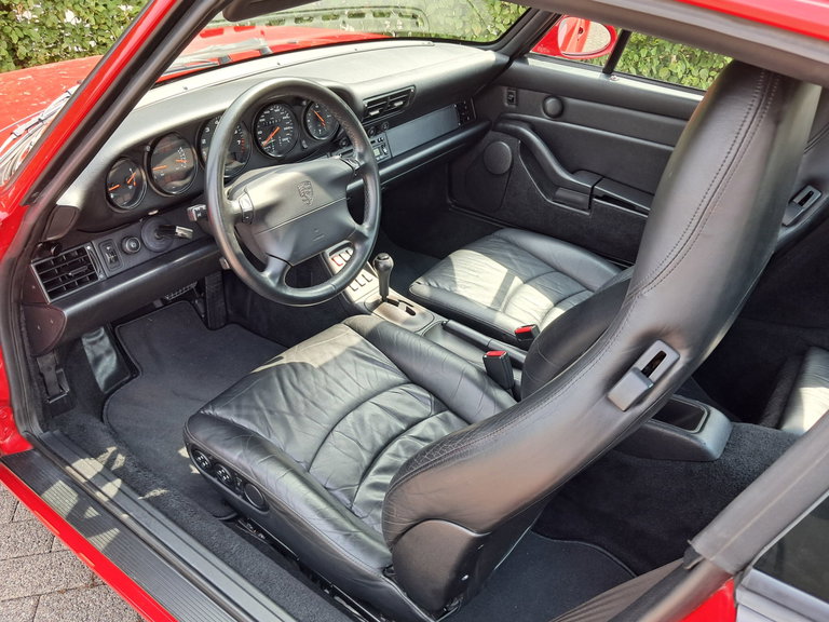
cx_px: 414
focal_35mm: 27
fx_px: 647
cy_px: 311
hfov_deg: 65.3
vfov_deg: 51.4
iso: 50
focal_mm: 4
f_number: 1.8
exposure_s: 1/60
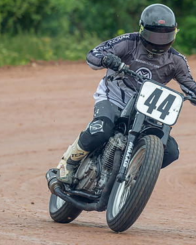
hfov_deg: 3.1
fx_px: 3669
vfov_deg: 3.8
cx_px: 108
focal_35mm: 506
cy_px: 108
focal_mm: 200
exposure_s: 1/400
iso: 220
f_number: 4
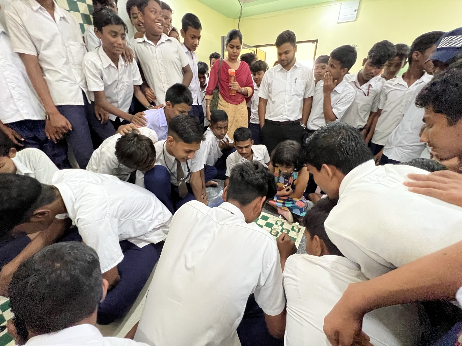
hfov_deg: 106.2
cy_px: 173
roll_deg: -1.1
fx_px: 174
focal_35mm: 13
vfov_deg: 89.9
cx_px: 231
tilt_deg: -25.0
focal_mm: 1.57
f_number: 1.8
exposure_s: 1/50
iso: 800
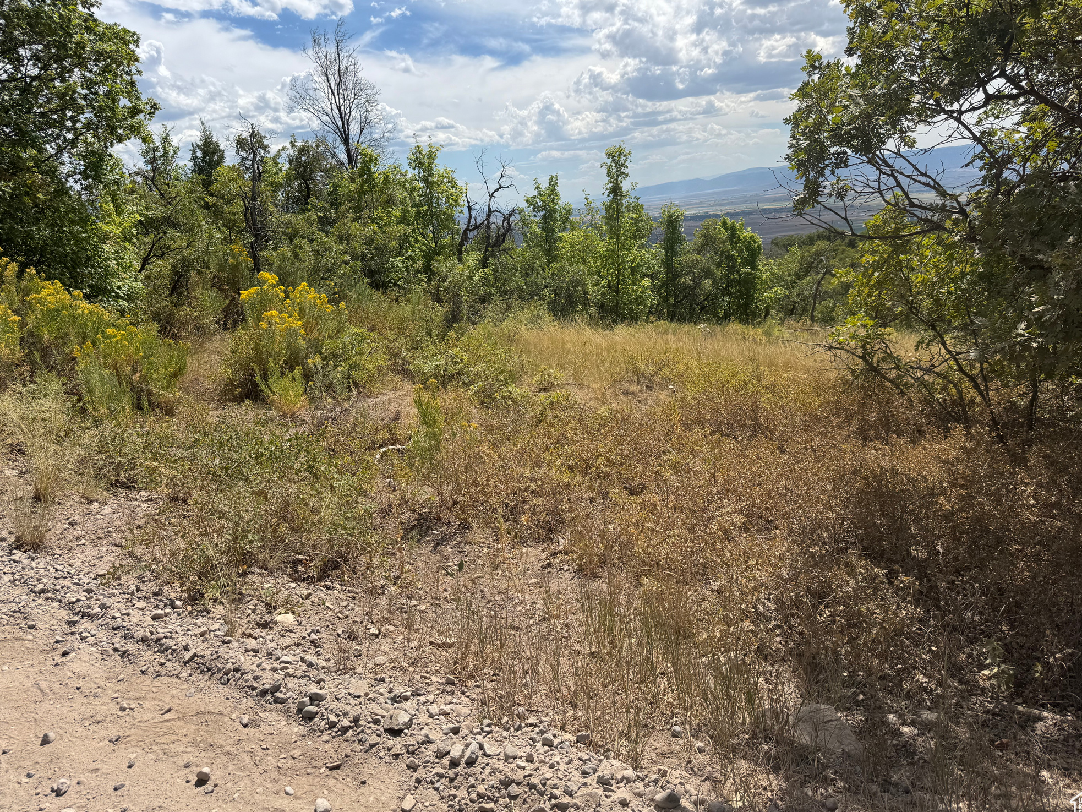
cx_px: 547
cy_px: 406
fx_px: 782
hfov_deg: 69.4
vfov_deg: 54.9
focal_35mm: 25
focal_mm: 6.76
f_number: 1.78
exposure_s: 1/4950
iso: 80
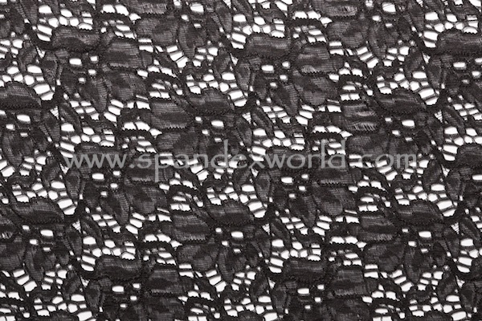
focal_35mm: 112
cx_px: 241
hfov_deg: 18.2
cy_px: 160
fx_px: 1506
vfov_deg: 12.2
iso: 400
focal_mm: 75
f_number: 10
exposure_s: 1/640
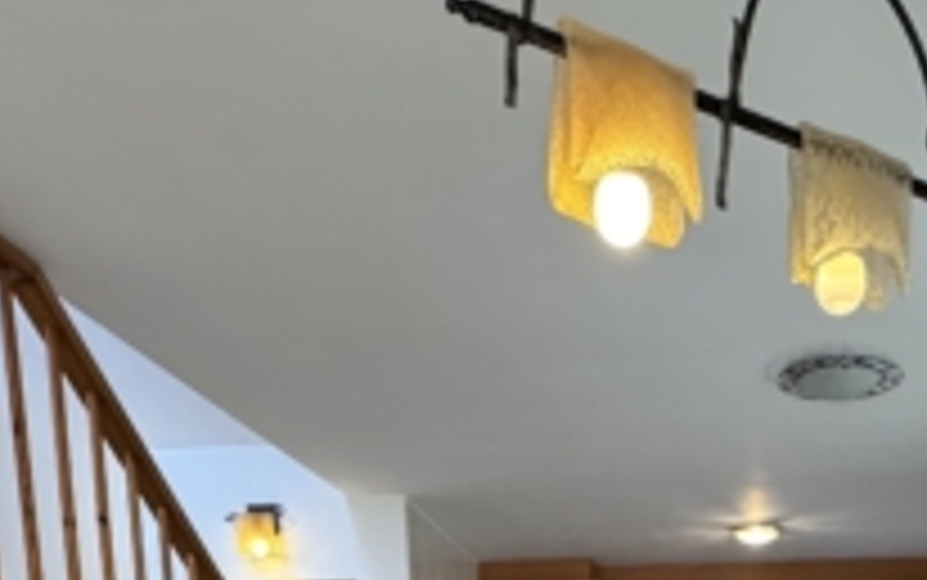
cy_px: 917
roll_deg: +1.8
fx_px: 1062
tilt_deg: -8.0
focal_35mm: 42
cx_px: 716
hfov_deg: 45.2
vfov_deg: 23.2
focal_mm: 2.22
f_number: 2.2
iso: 250
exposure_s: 1/100
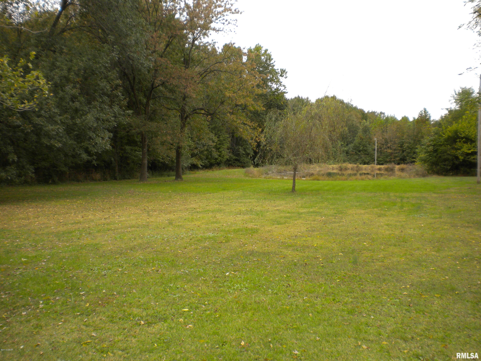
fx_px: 486
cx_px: 240
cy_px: 180
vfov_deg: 40.7
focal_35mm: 35
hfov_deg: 52.6
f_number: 4.6
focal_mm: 6.3
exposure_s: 1/124
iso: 100
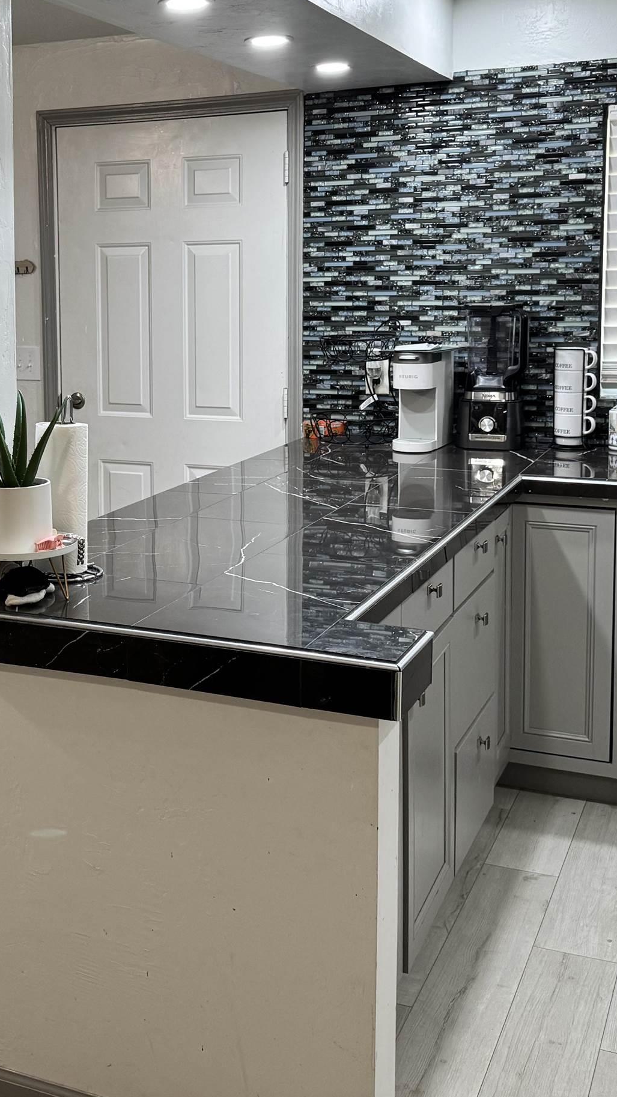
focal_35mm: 44
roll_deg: +0.3
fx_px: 1280
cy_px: 409
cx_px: 126
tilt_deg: -7.4
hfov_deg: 26.6
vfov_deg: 46.0
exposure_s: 1/120
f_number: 1.78
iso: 200
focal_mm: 6.76
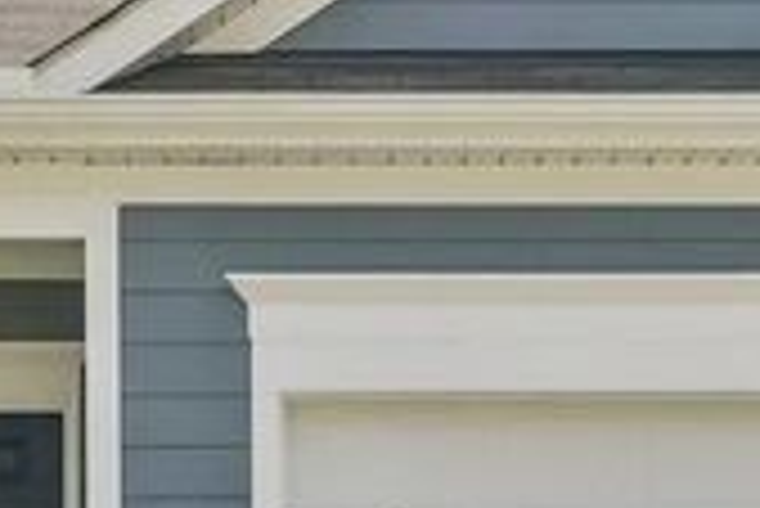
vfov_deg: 11.3
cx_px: 373
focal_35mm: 121
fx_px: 2557
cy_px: 124
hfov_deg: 16.9
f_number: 9
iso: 200
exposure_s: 1/800
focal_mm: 20
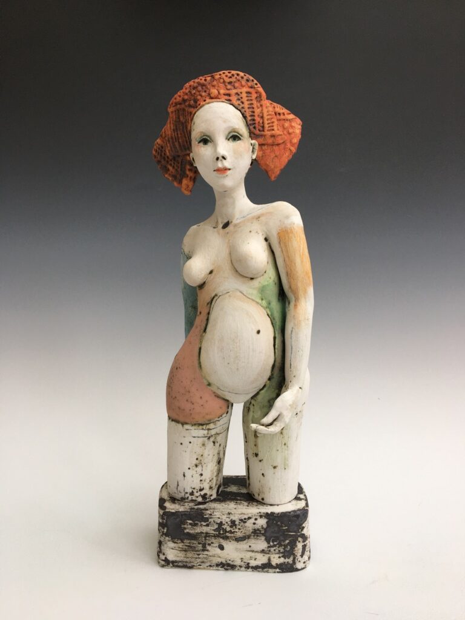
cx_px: 232
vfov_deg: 61.7
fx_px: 519
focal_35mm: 29
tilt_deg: -7.9
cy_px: 310
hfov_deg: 48.2
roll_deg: -0.6
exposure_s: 1/100
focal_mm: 4.15
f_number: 2.2
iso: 32
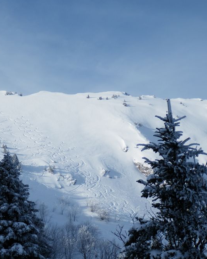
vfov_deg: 35.4
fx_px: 406
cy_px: 129
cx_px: 34
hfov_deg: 27.9
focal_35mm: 53
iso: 80
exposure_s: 1/160
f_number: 10.4
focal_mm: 7.3
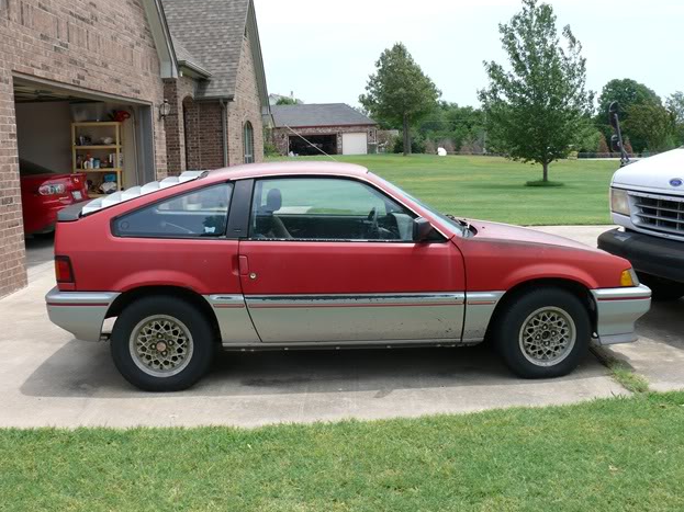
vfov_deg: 38.7
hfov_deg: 50.1
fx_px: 731
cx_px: 350
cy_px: 251
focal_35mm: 37
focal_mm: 7.7
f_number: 5.6
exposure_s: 1/250
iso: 100
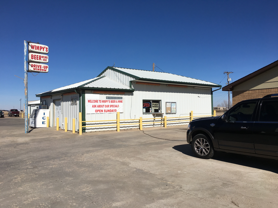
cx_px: 139
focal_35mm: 29
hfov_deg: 61.7
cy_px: 104
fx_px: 233
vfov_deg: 48.2
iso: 25
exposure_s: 1/4808
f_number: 2.2
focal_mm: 4.15
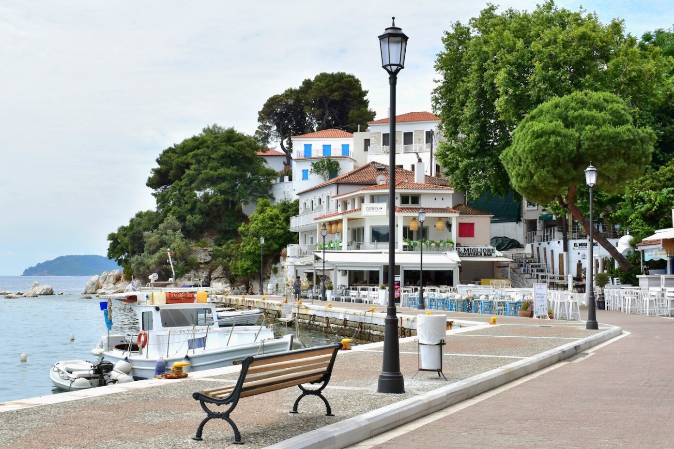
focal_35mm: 46
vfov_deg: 28.9
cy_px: 224
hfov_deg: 42.3
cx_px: 337
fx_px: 871
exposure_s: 1/125
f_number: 11
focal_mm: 31
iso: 100
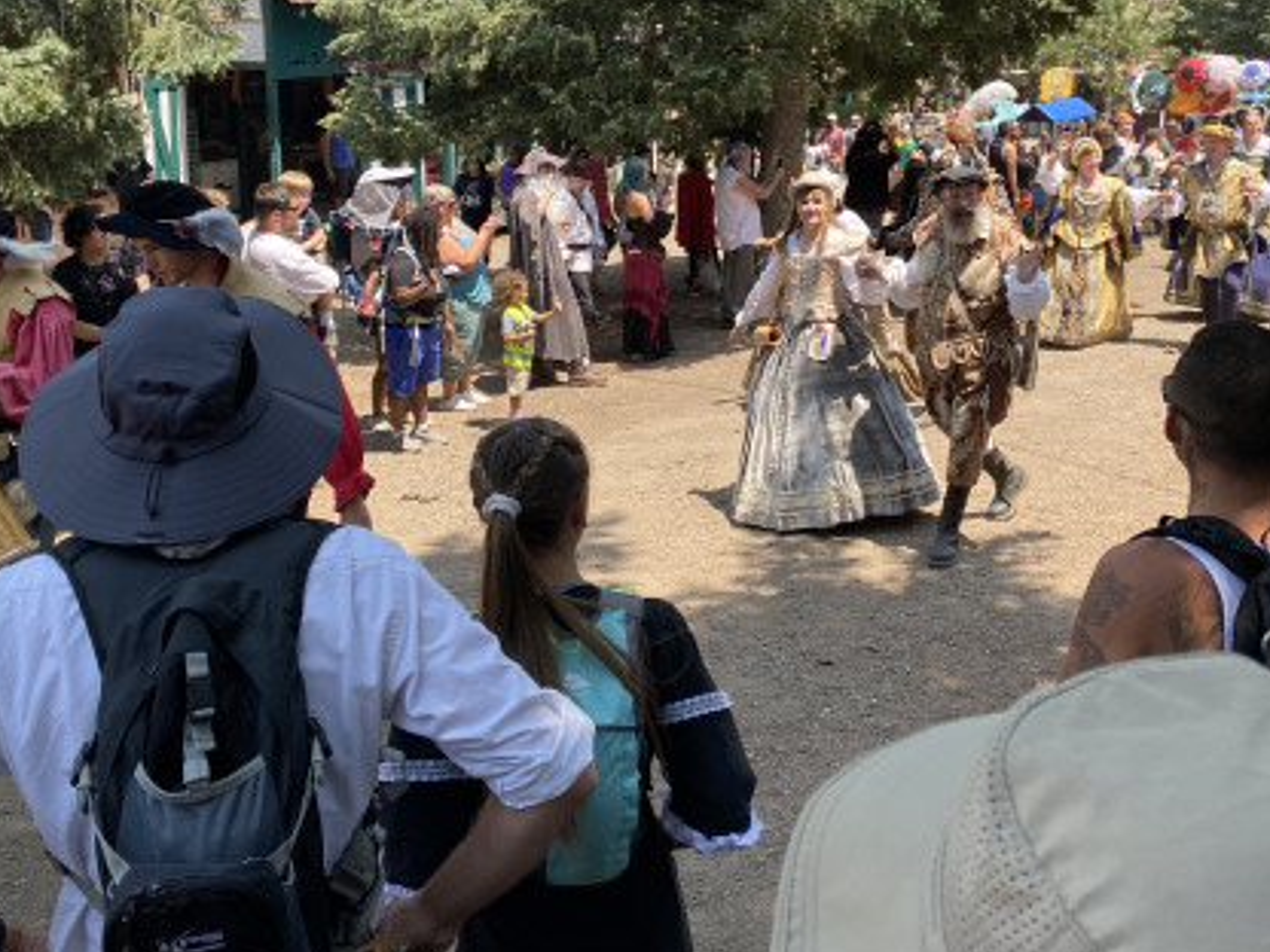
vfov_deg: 35.2
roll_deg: +1.3
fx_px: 1468
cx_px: 699
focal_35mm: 40
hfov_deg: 46.7
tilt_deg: -11.0
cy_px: 238
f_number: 1.8
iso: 32
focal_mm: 4.25
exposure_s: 1/673
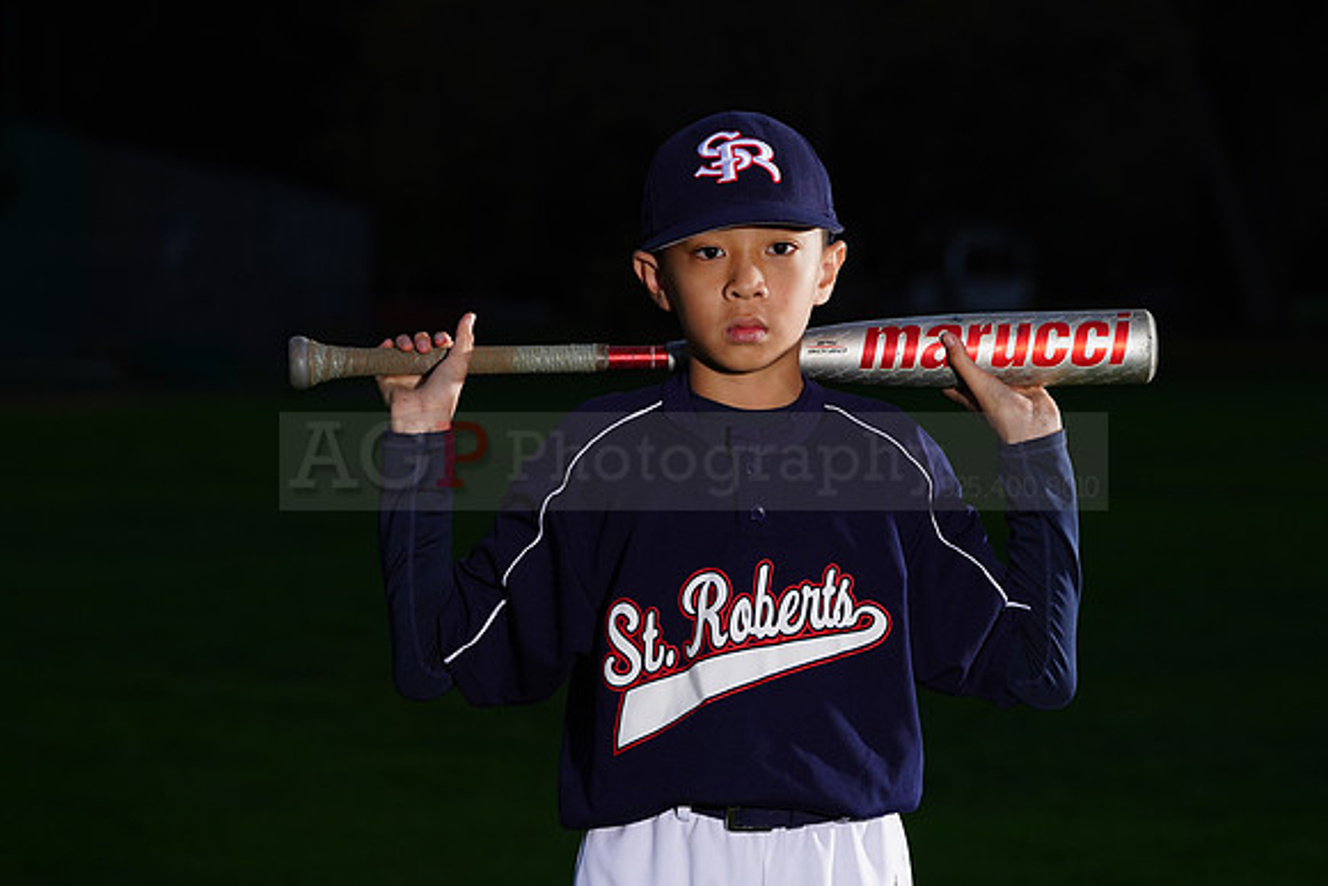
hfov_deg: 11.1
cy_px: 443
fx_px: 6826
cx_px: 664
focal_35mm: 185
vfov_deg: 7.4
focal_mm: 185
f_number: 9
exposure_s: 1/160
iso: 320
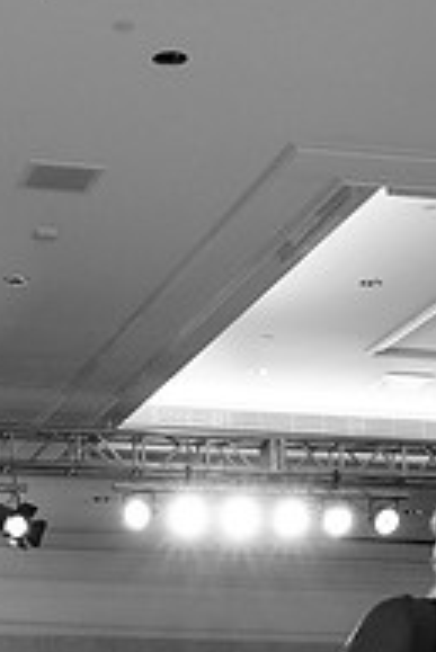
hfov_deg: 12.3
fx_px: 2013
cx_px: 144
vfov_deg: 17.1
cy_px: 905
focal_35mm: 111
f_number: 13
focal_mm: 37
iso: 5000
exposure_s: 1/60
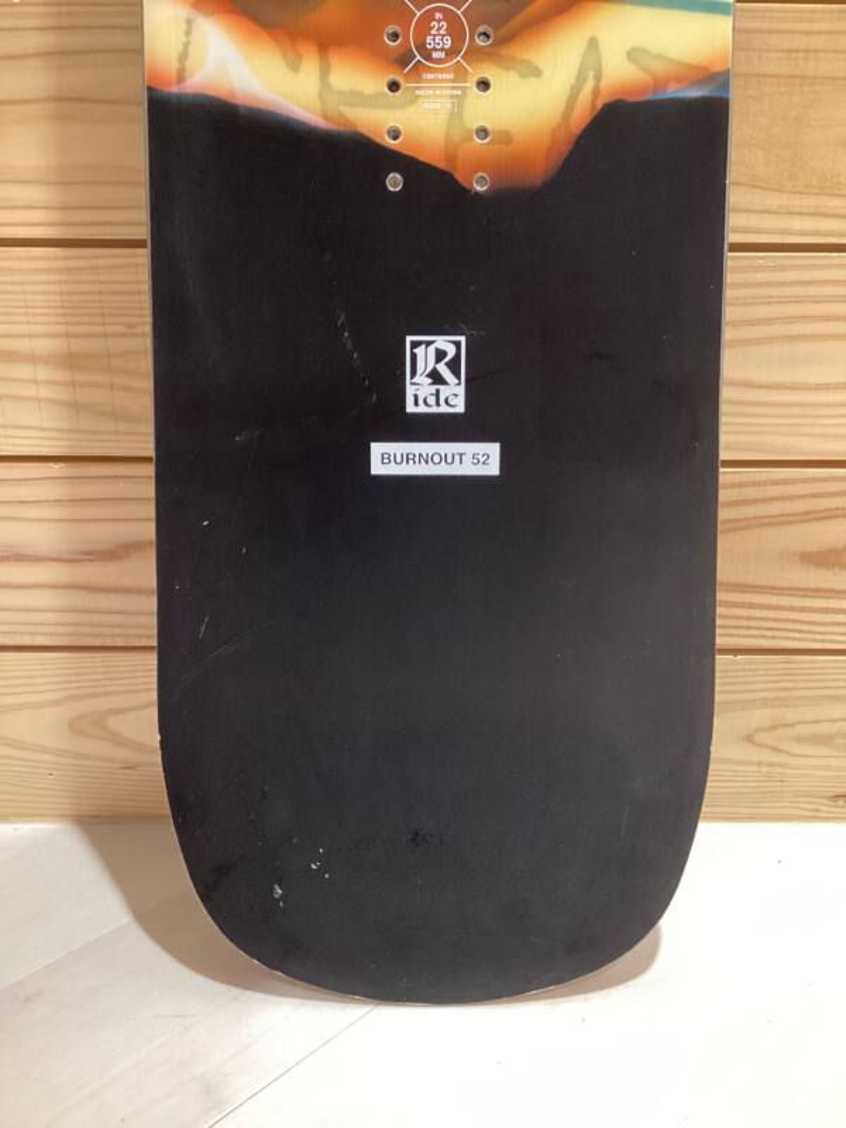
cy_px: 564
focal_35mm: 31
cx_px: 423
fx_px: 1010
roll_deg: +0.1
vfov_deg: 58.4
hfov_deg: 45.4
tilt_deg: -20.2
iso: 320
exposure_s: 1/50
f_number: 2.4
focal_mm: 3.3
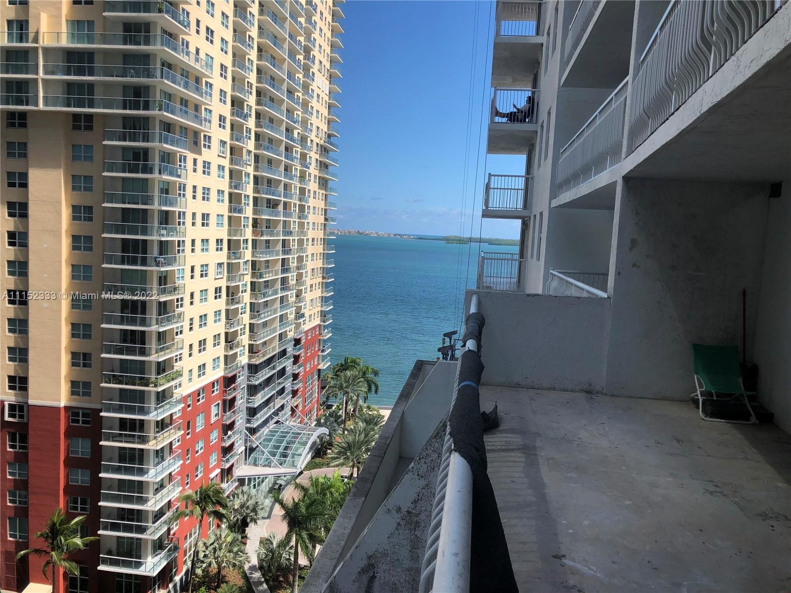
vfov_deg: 49.7
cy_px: 296
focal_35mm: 28
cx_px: 396
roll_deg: -2.5
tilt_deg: -4.6
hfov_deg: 63.4
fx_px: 640
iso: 20
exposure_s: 1/1799
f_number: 1.8
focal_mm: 3.99
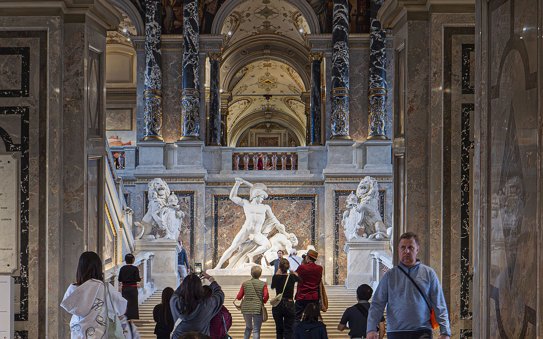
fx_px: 784
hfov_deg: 38.1
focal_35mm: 53
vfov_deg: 24.1
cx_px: 241
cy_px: 255
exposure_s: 1/20
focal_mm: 18
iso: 1000
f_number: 3.2
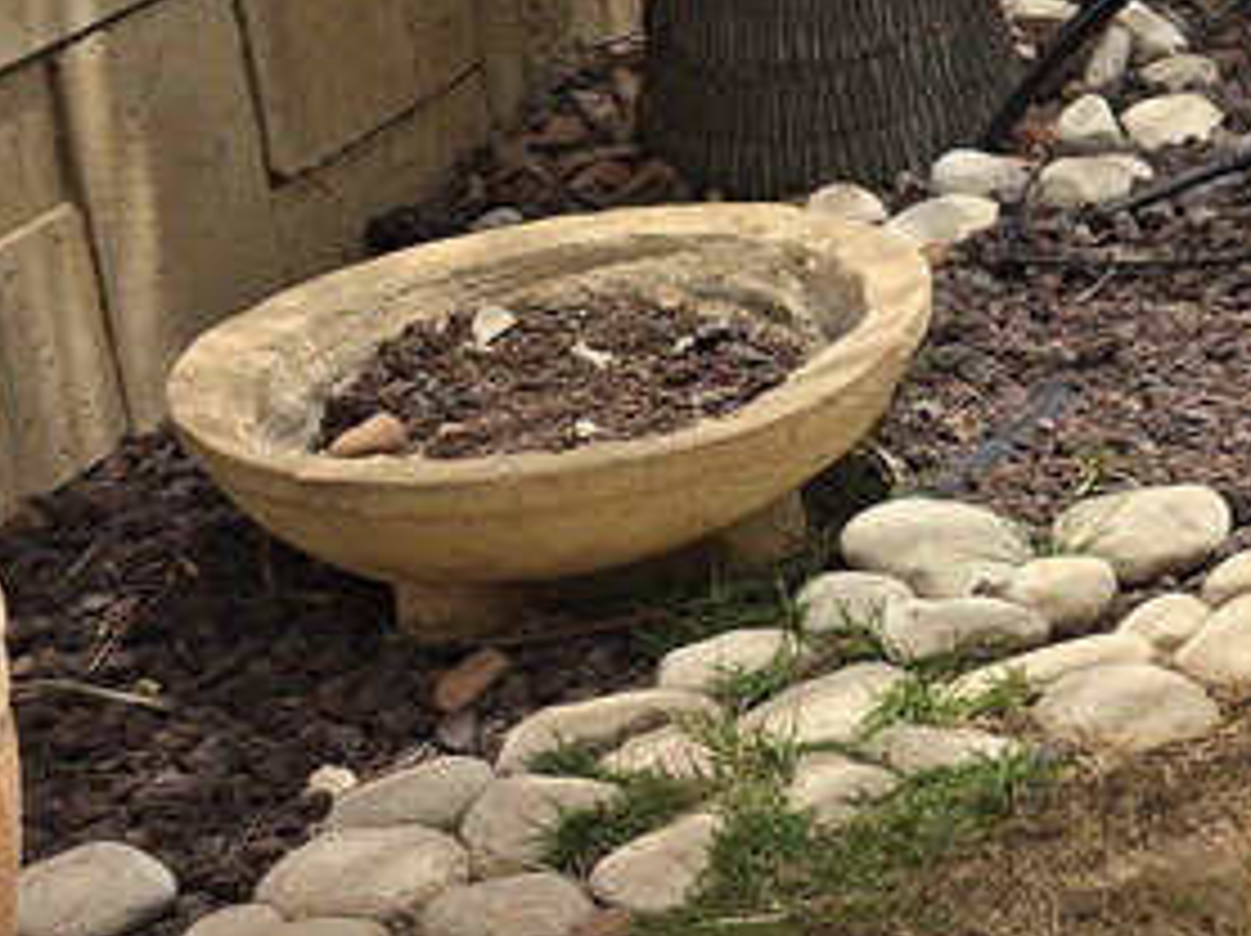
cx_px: 2700
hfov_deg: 13.7
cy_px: -207
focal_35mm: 116
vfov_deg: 12.4
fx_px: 4189
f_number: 1.7
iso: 12
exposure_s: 1/1380
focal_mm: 6.3
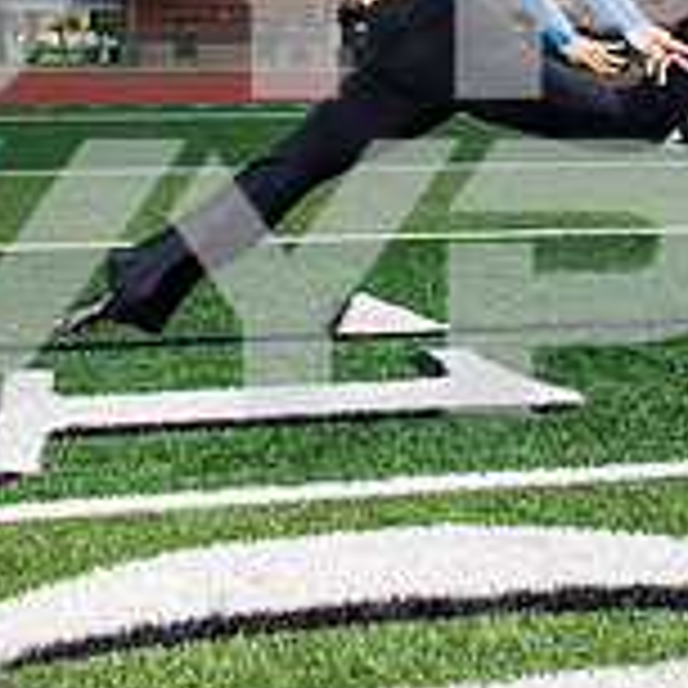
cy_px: -36
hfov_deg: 28.6
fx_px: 1349
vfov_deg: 26.7
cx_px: 405
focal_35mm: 60
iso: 125
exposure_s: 1/320
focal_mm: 24
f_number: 7.1
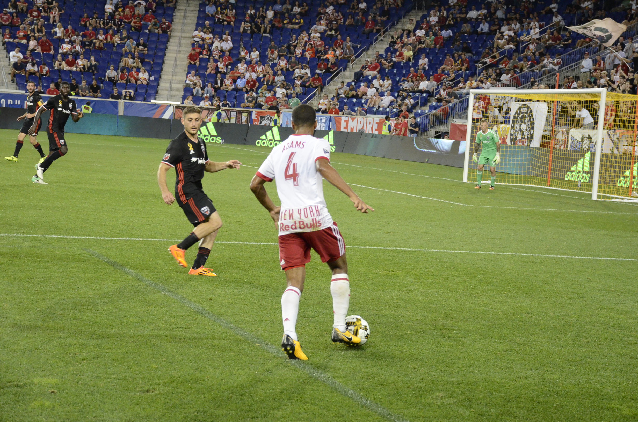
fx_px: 1645
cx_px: 319
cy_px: 211
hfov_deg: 22.0
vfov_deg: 14.6
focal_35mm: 93
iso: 4000
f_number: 5.3
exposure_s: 1/500
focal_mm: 62
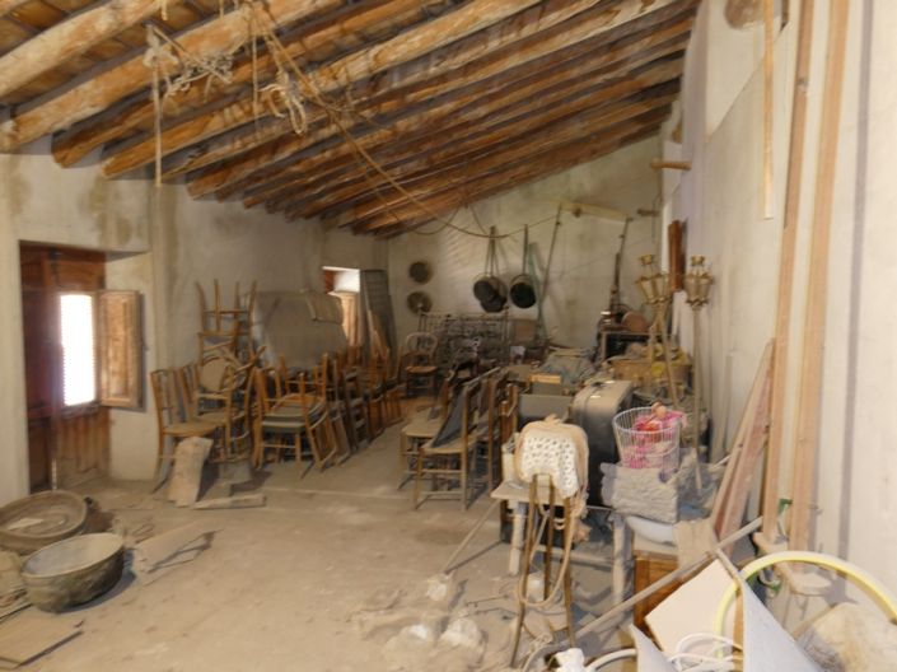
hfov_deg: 71.6
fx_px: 622
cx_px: 448
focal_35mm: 24
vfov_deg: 56.8
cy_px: 336
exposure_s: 1
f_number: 3.3
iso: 200
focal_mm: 4.3
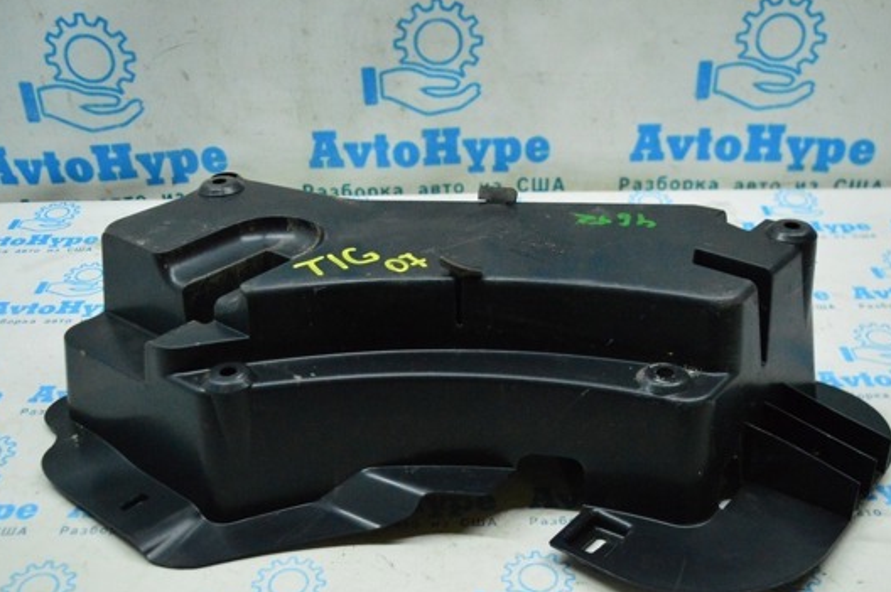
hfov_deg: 48.5
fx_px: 989
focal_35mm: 40
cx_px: 467
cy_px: 347
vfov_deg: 33.3
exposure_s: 1/800
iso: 6400
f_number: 3.8
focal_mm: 22
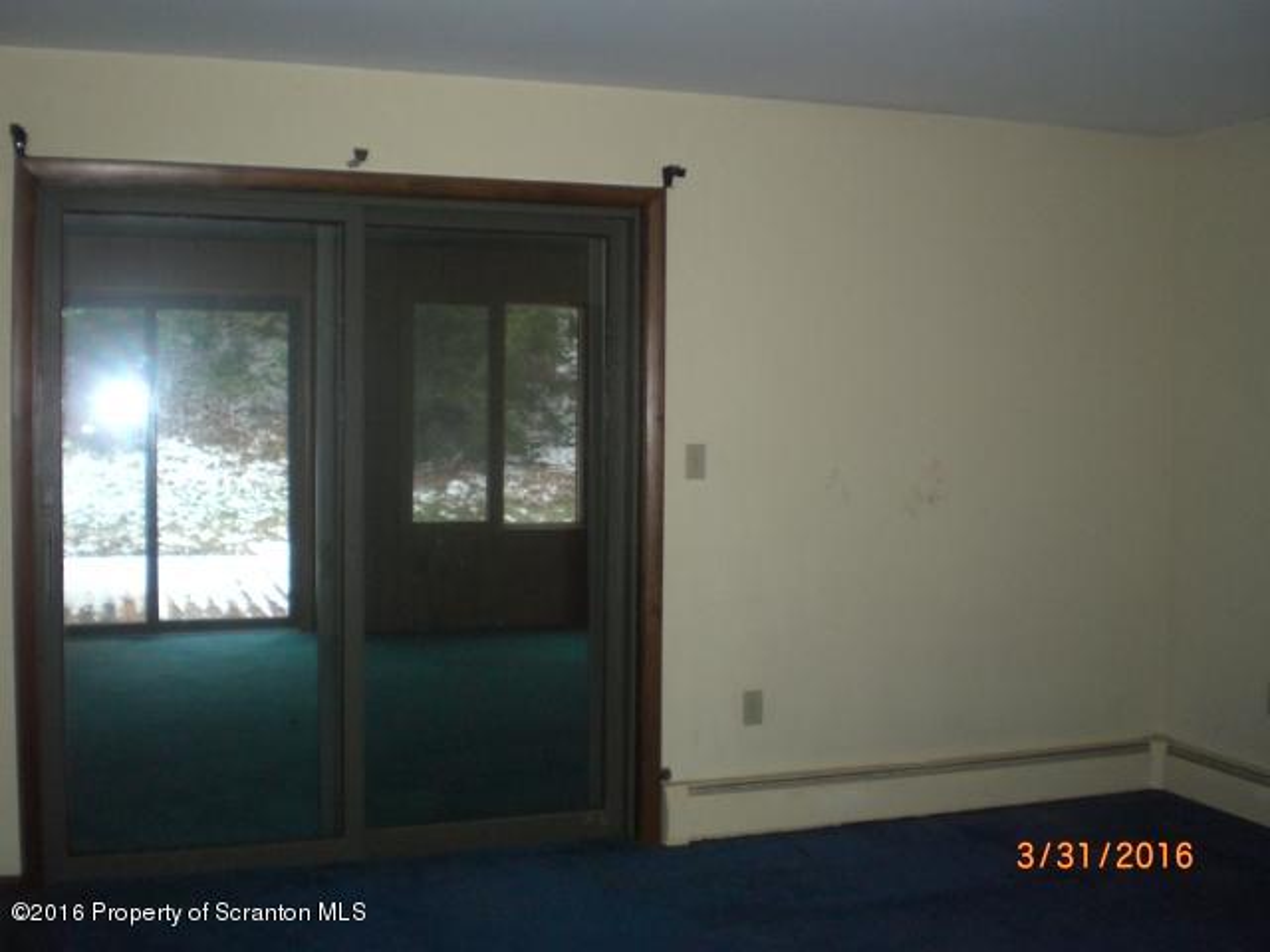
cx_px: 635
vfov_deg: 37.7
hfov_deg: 49.0
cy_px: 476
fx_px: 1394
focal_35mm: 38
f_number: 3.1
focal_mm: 6.3
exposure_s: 1/60
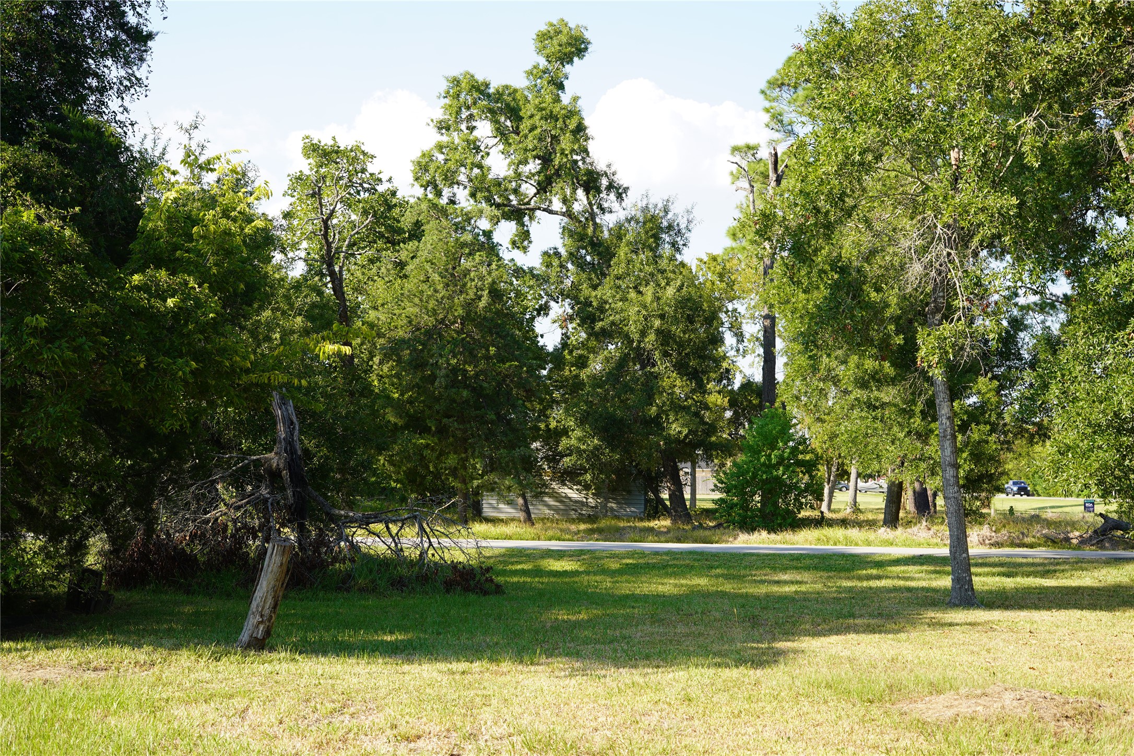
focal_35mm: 50
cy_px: 378
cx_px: 567
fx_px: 1575
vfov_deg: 27.0
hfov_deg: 39.6
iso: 100
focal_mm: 50
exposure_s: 1/100
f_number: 6.3
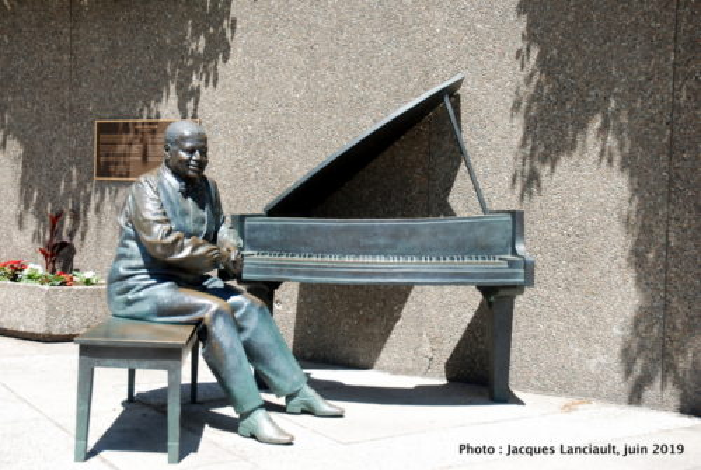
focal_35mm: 46
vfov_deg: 29.0
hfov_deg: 42.3
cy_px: 235
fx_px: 907
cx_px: 350
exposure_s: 1/160
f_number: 6.3
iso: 100
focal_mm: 31
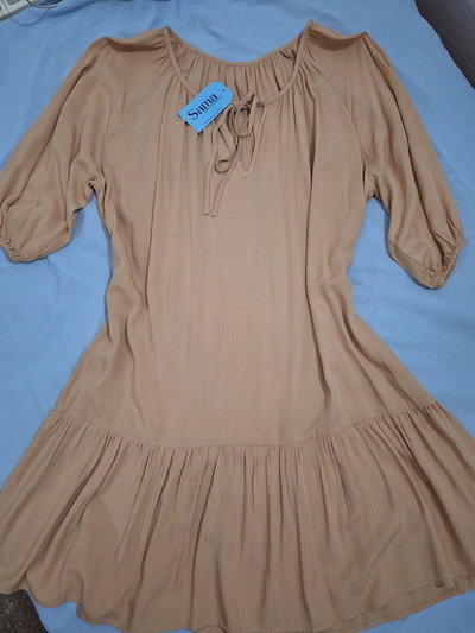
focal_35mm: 23
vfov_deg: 73.9
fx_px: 421
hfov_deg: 58.9
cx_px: 238
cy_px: 316
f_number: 1.8
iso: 250
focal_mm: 5.54
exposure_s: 1/25
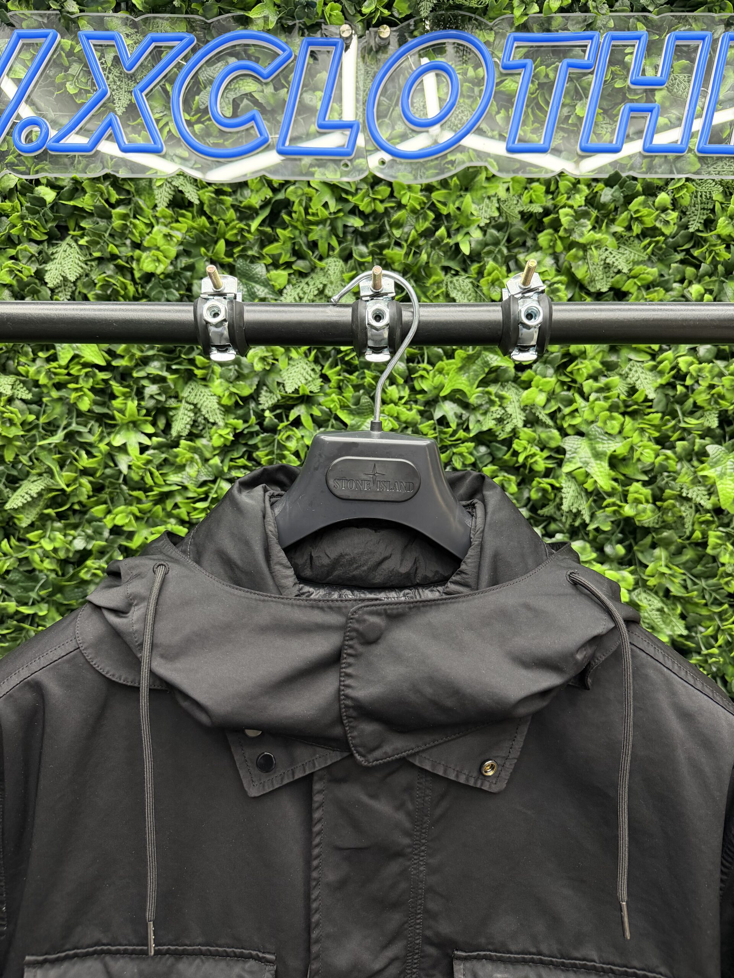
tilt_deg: -3.7
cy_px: 489
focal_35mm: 24
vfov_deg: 71.6
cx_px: 367
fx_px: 679
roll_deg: -0.5
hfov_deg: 56.8
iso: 320
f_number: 1.78
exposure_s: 1/50
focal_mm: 6.76
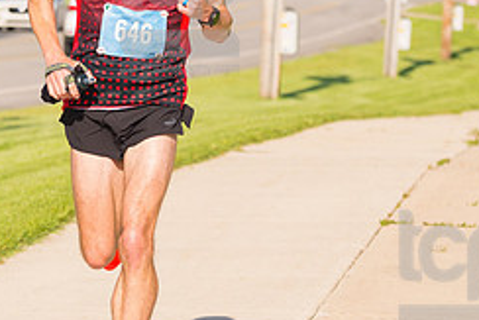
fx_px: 4114
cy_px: 5
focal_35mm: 309
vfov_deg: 4.4
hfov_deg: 6.7
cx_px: 181
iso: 400
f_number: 5.6
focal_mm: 130
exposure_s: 1/1250
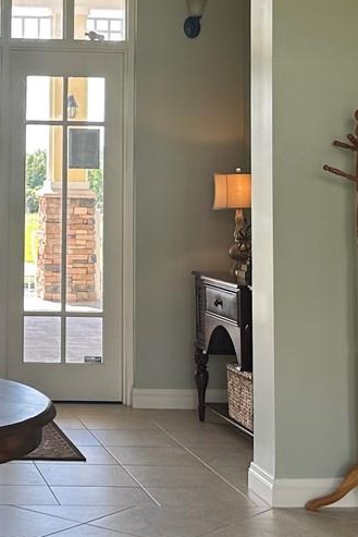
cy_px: 73
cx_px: -60
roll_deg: -0.6
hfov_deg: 16.3
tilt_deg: +4.7
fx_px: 1207
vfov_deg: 24.5
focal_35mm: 81
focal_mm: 6.86
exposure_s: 1/286
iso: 80
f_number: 1.78
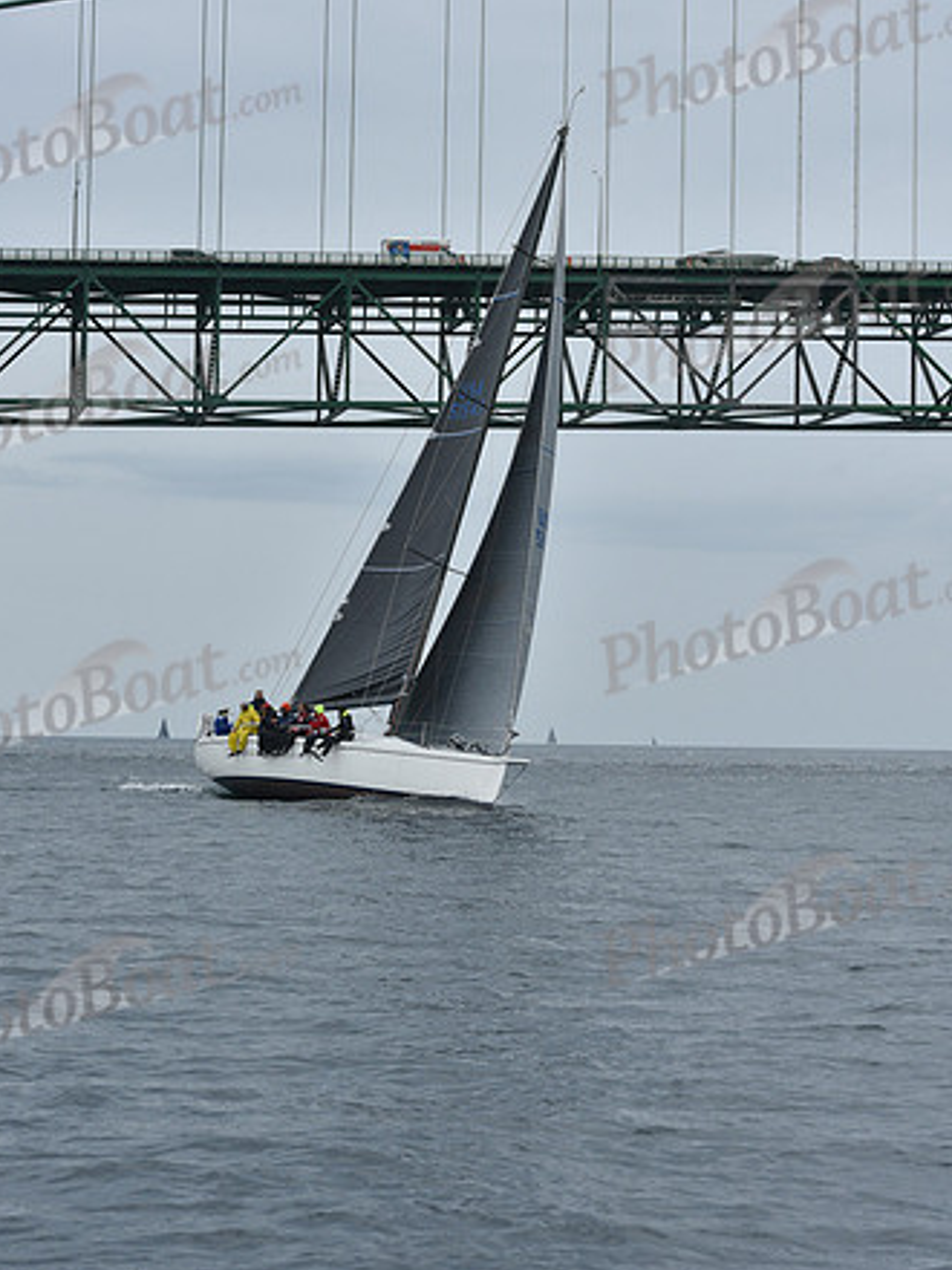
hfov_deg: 15.6
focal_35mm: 95
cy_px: 511
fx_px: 3484
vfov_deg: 20.6
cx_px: 451
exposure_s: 1/800
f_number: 8
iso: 250
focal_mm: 75
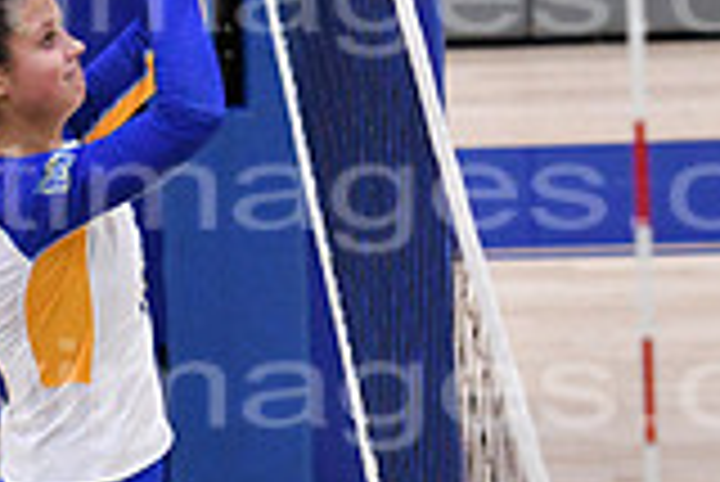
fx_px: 13292
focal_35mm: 664
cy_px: 493
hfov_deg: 3.1
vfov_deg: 2.1
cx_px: -14
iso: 6400
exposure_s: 1/1000
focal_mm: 122
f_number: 3.2
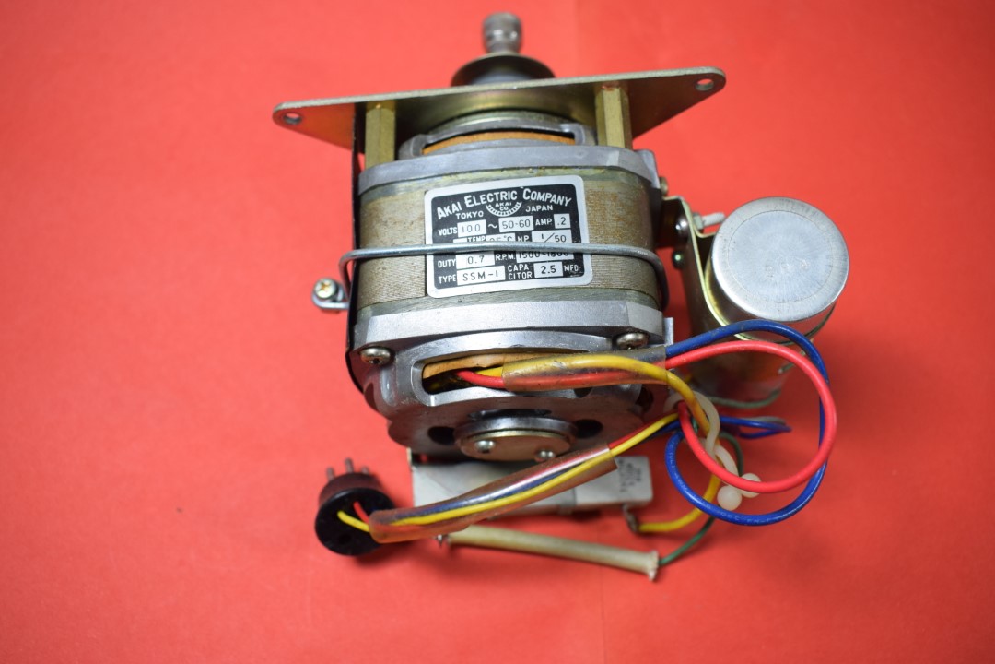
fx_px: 912
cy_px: 332
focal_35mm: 33
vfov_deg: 40.0
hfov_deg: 57.2
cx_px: 498
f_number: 5.6
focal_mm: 22
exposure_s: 1/125
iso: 560
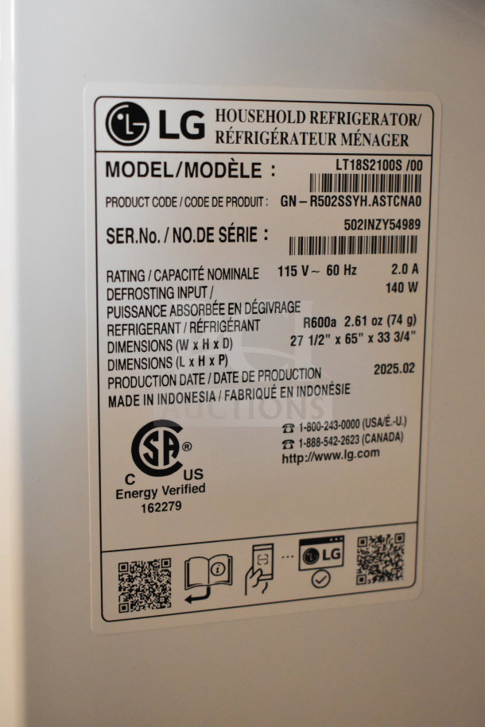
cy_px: 364
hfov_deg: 25.8
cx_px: 242
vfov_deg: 37.9
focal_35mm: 52
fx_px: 1061
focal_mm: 35
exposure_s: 1/60
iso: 4500
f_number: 4.5
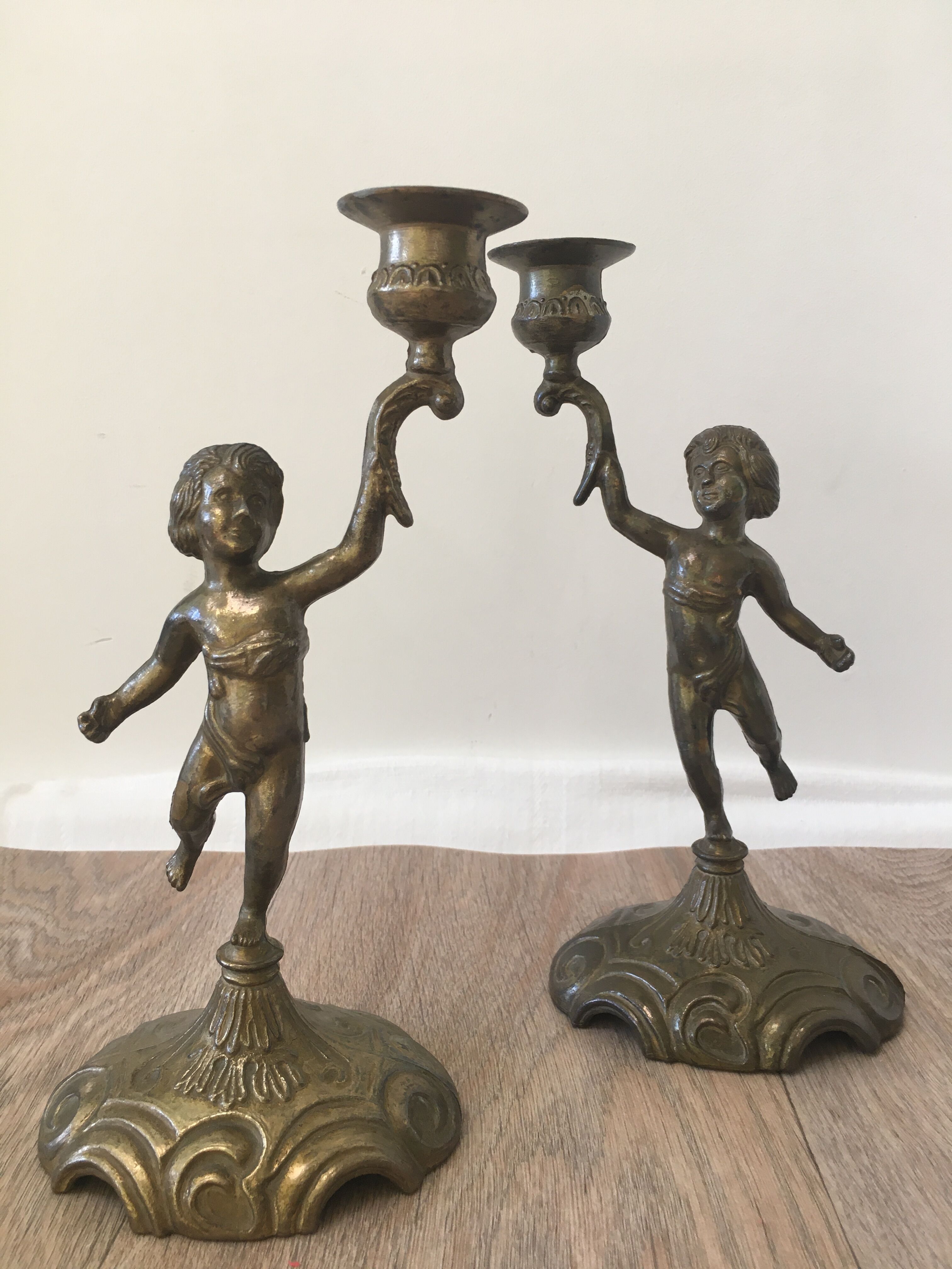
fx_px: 1063
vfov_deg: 61.7
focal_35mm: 29
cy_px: 634
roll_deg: +0.7
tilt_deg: -12.8
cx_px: 476
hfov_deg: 48.2
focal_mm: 4.15
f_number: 2.2
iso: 25
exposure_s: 1/33
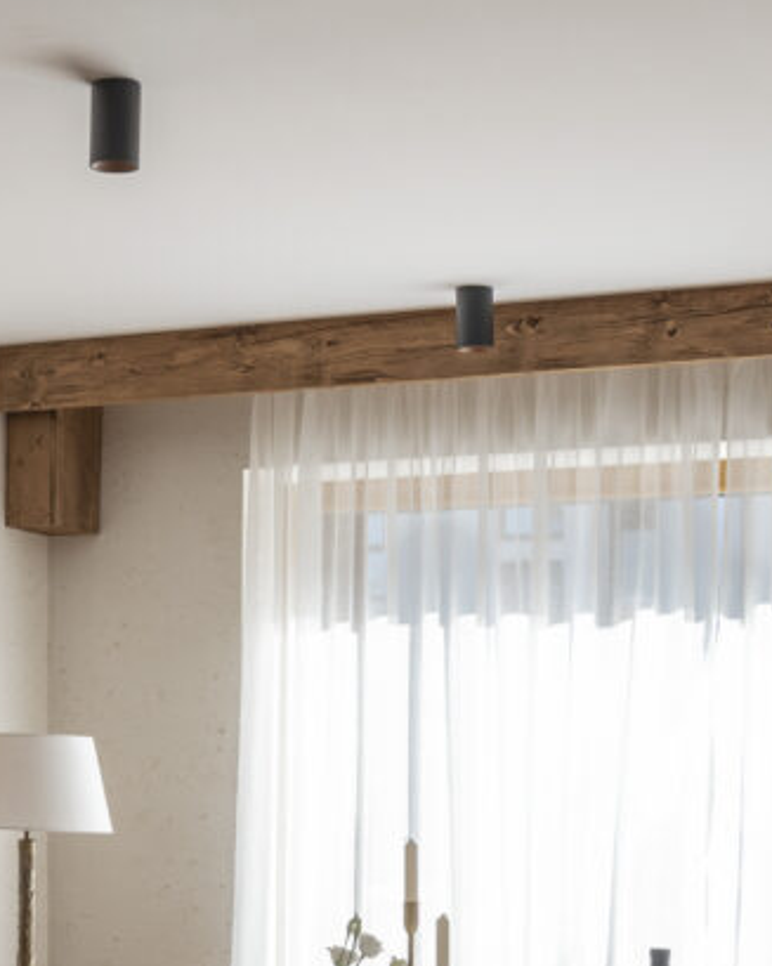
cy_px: 888
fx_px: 2486
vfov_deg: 21.4
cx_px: 98
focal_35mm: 87
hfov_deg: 17.4
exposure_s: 1/125
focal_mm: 25
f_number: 8
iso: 200
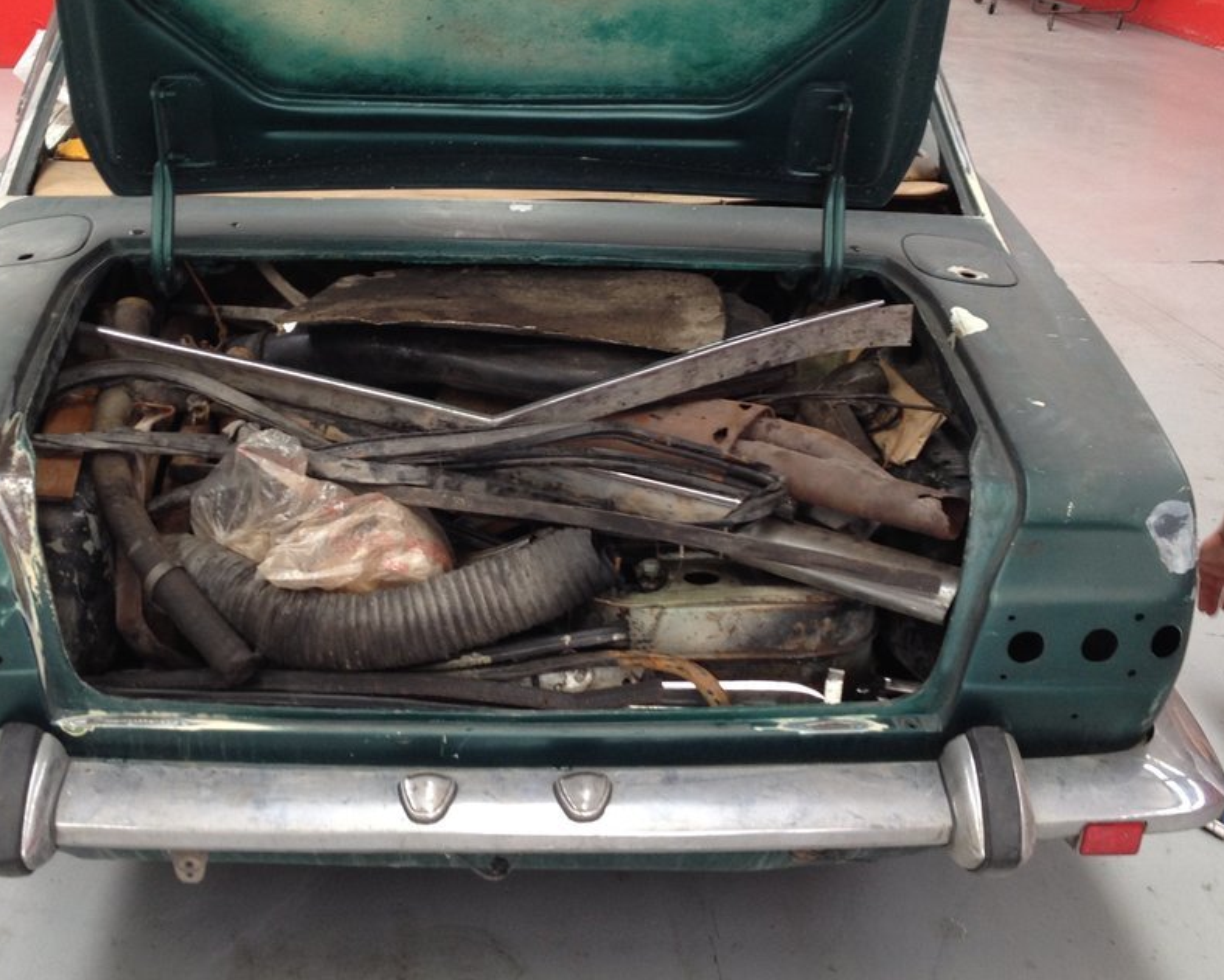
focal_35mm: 52
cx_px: 545
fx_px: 1884
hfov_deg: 35.9
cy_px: 486
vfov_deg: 29.2
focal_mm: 4.28
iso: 50
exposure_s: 1/30
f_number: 2.4
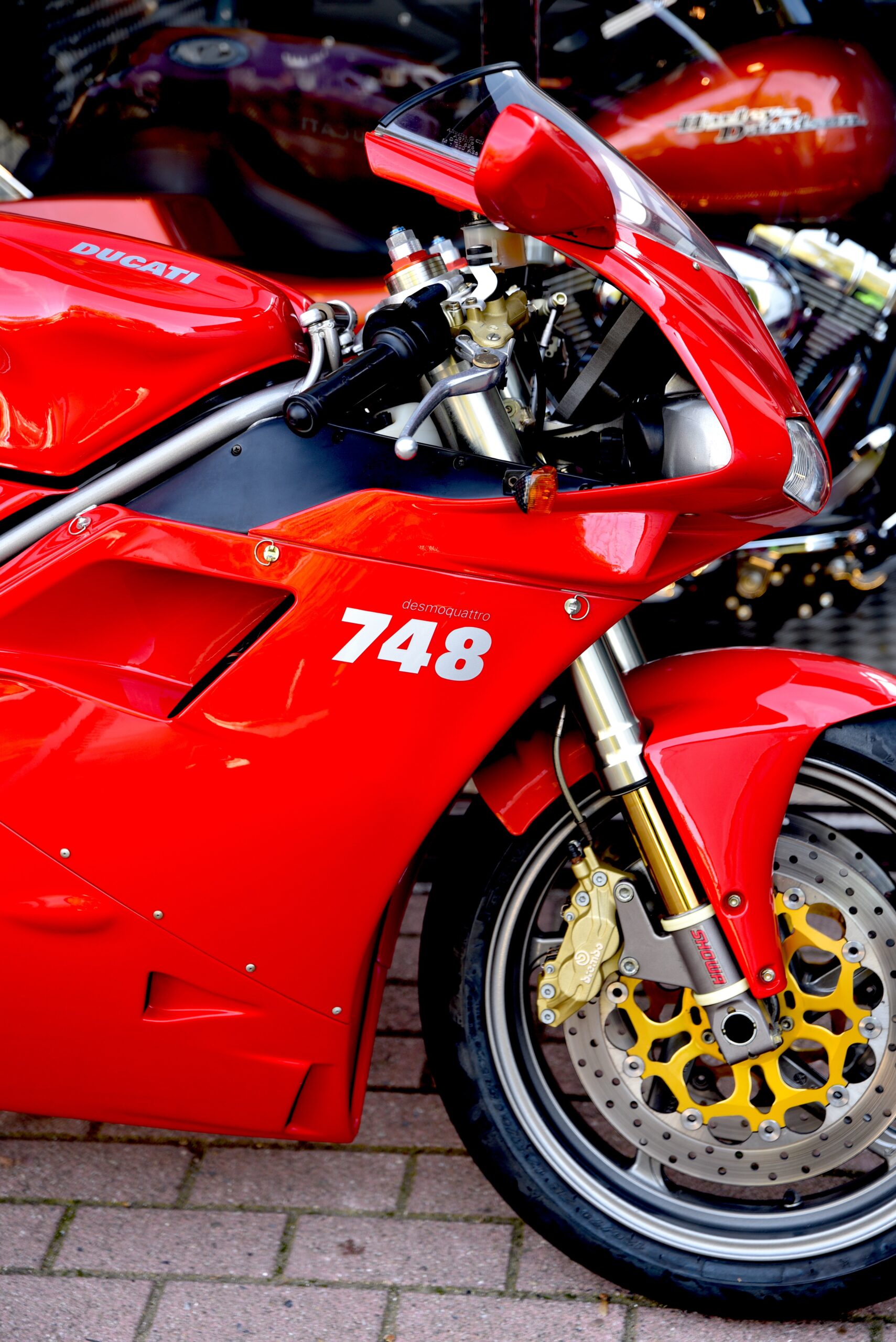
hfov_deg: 19.5
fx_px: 2611
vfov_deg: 28.8
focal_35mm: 70
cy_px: 671
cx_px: 448
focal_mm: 70
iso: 200
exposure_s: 1/60
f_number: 4
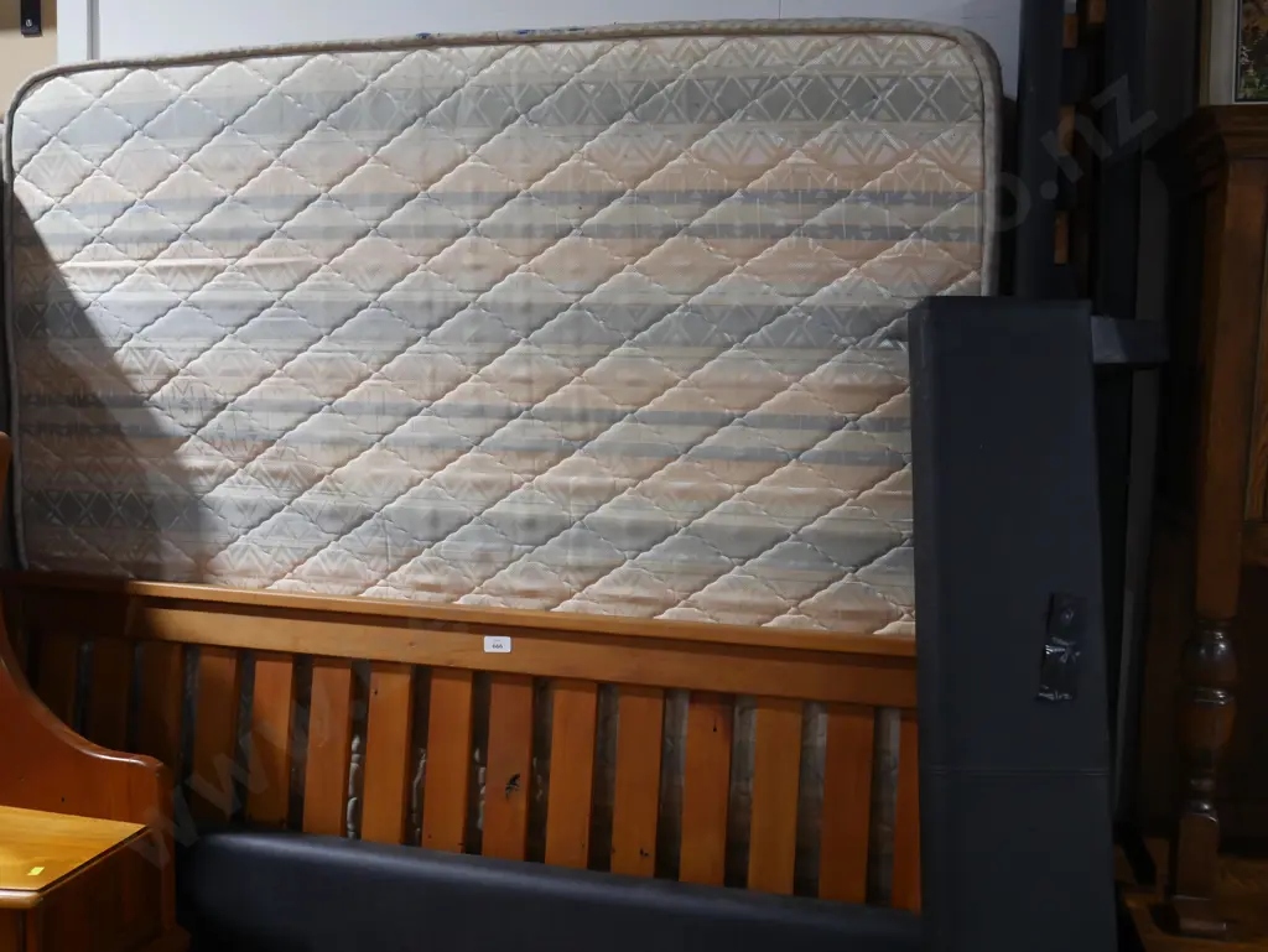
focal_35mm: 34
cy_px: 476
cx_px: 634
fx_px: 1246
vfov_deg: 41.8
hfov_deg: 53.9
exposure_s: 1/60
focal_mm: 17
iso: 640
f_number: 4
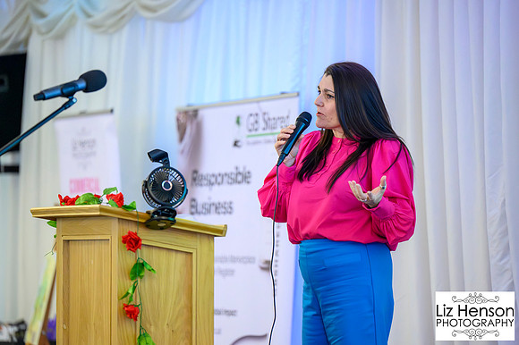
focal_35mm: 201
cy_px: 172
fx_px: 2898
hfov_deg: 10.2
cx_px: 260
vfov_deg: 6.8
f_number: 2.8
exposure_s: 1/200
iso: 12800
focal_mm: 195
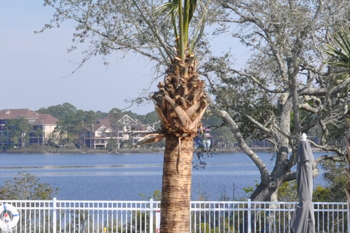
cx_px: 40
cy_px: 48
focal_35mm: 153
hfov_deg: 13.3
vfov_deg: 8.9
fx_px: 1486
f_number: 10
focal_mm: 24
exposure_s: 1/400
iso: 200
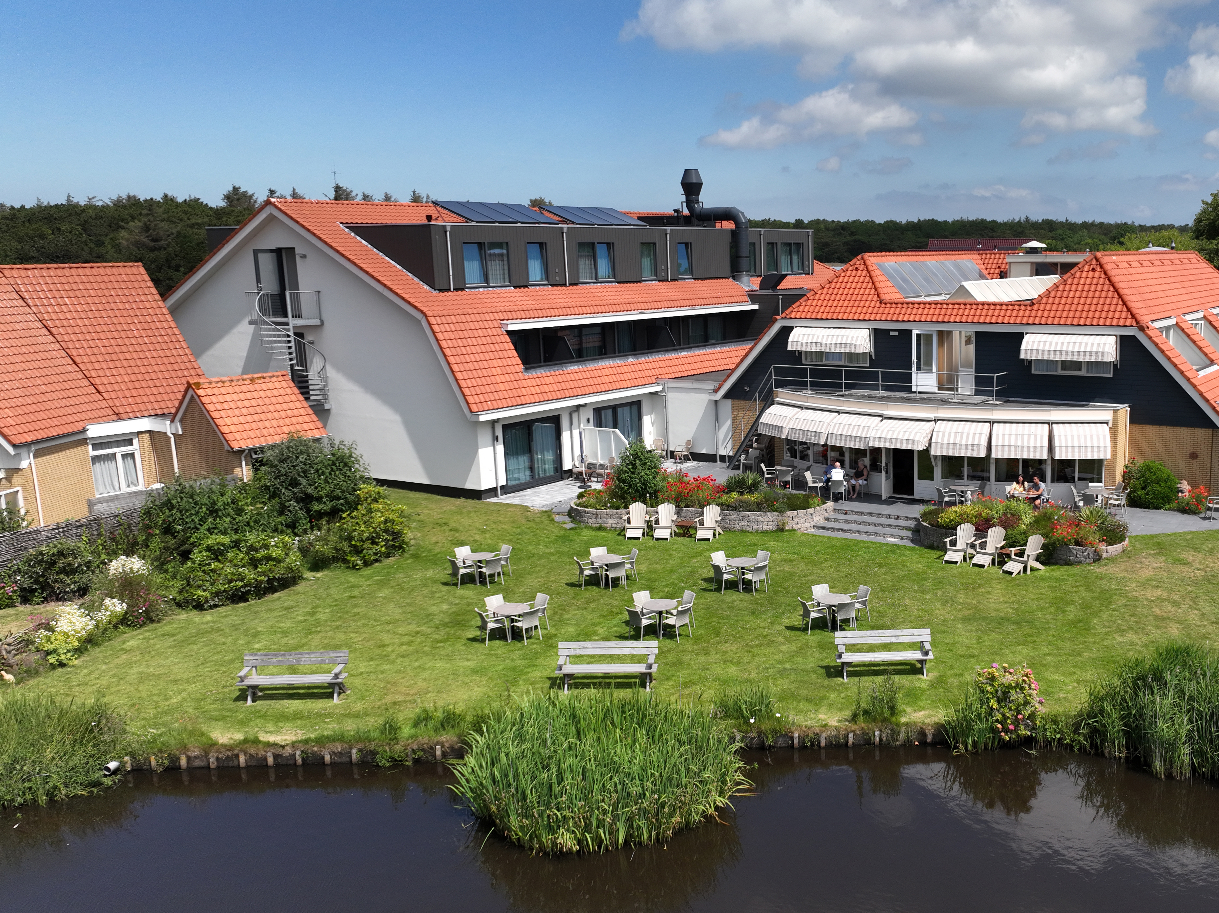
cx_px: 862
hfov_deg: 52.4
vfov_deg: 41.7
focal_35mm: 34
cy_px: 503
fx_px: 1197
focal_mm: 12.29
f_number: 2.8
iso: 200
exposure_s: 1/160
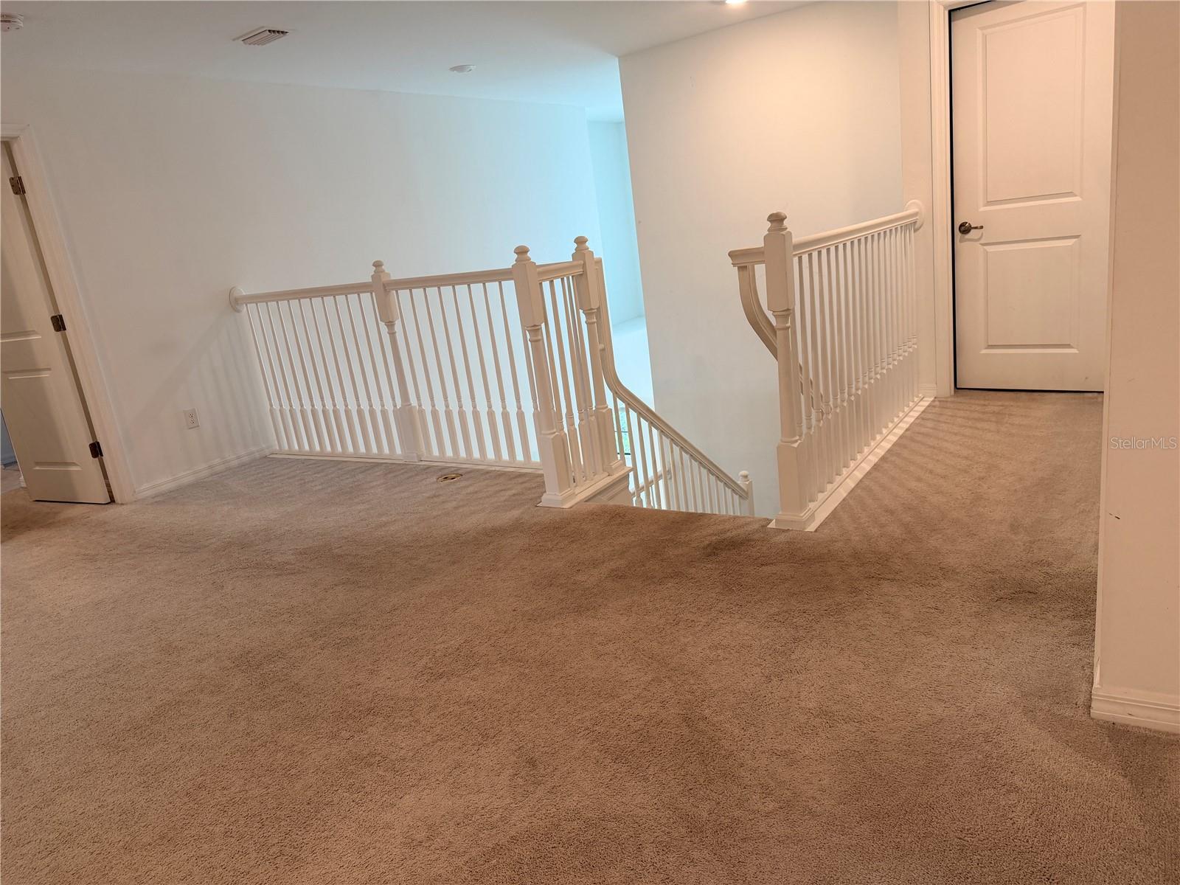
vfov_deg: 56.8
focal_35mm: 24
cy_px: 442
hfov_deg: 71.6
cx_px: 590
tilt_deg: -14.7
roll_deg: +8.1
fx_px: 818
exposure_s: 1/120
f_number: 1.78
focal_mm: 6.76
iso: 160
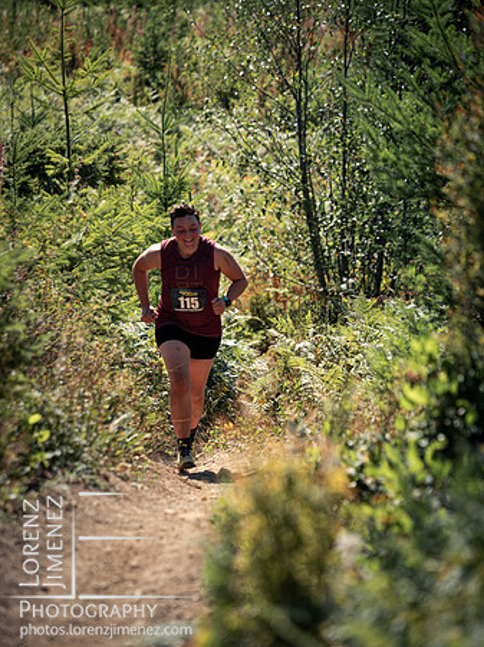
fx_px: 3732
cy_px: 324
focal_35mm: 200
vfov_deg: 9.9
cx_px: 242
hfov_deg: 7.4
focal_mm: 100
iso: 100
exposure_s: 1/1000
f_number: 2.8
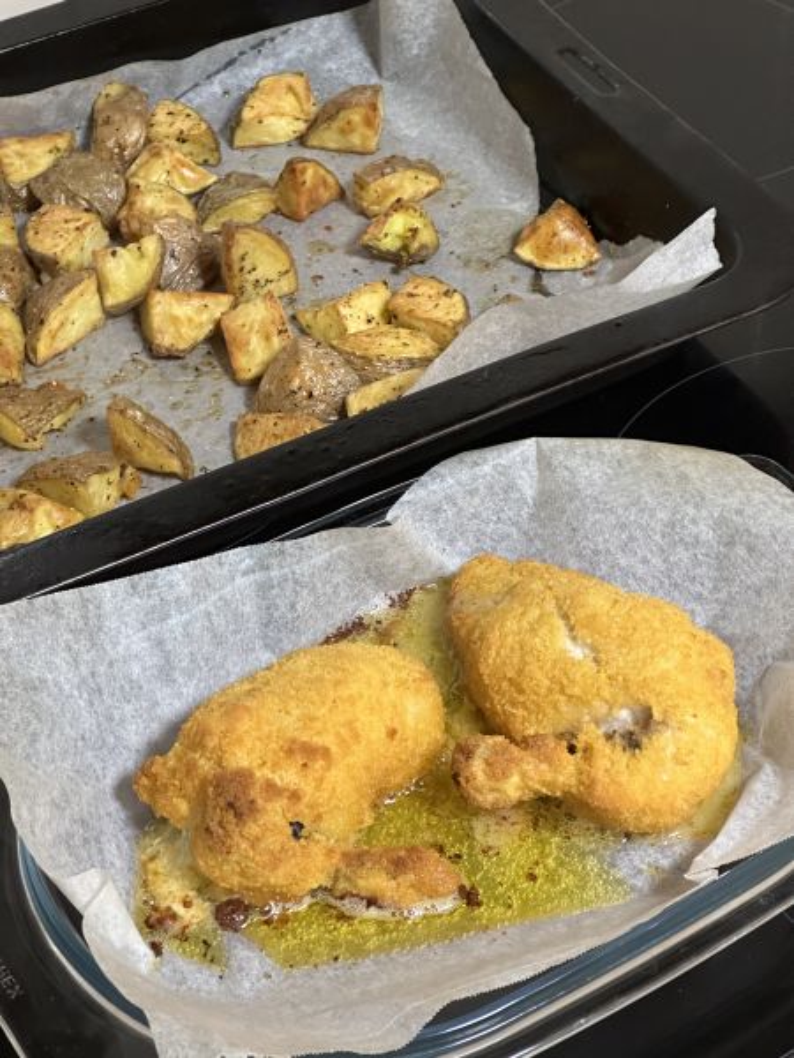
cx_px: 397
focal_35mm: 77
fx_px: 2355
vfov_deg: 25.3
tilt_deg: -45.4
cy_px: 529
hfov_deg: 19.1
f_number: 2.8
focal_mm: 9
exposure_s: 1/34
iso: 640
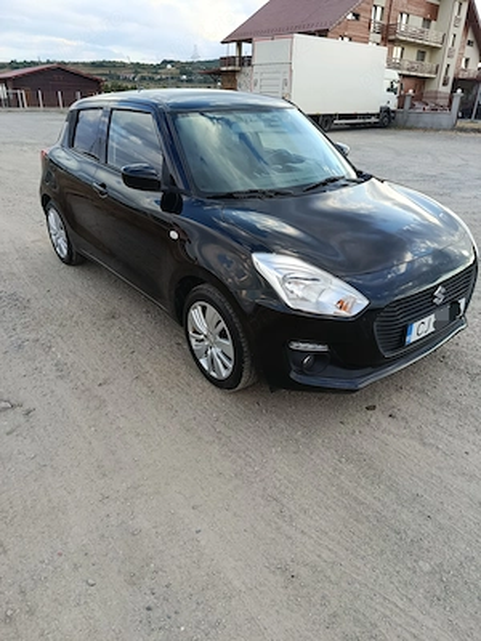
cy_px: 320
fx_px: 445
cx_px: 240
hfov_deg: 56.8
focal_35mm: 24
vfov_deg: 71.6
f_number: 1.7
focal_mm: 5.24
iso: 58
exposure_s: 1/100
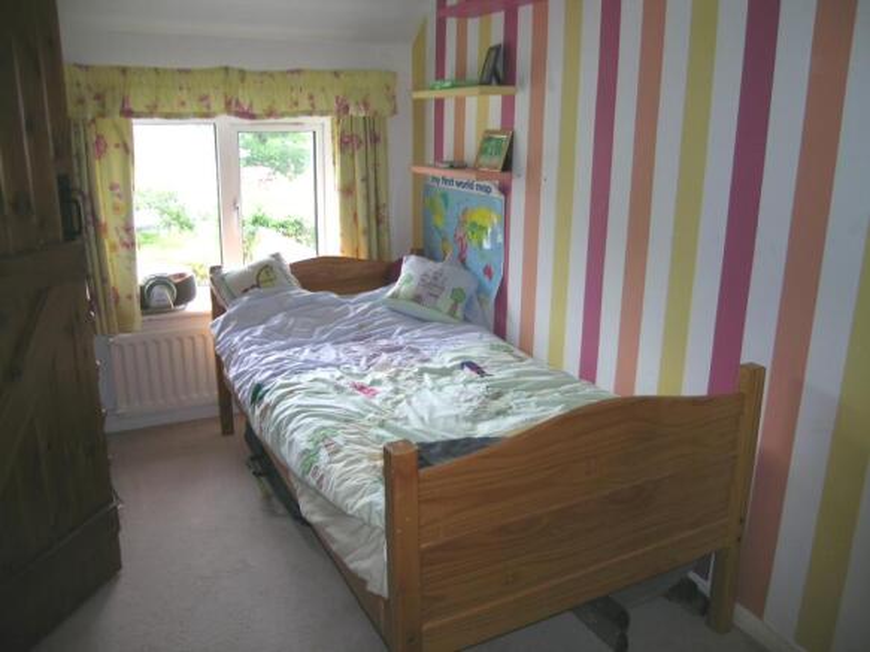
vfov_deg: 49.7
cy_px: 326
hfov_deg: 63.5
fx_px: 704
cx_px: 435
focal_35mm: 28
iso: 50
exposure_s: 1/30
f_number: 2.8
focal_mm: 5.8
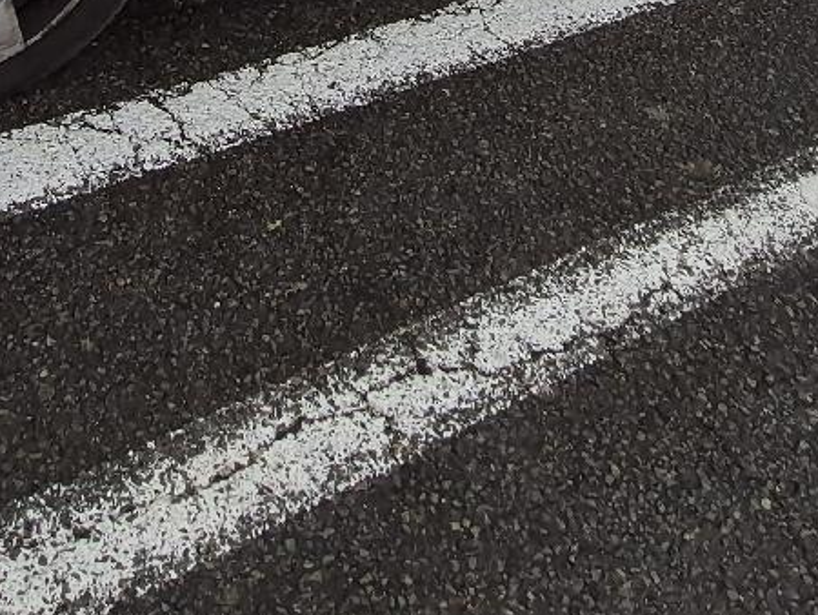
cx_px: 253
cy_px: -444
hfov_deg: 36.3
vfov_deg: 20.9
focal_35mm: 52
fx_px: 1229
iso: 40
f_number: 2.2
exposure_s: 1/1111
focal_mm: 1.74
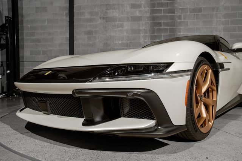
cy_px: 80
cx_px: 121
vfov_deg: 42.3
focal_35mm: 31
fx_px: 208
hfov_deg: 60.3
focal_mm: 31
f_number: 8
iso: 640
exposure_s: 1/160
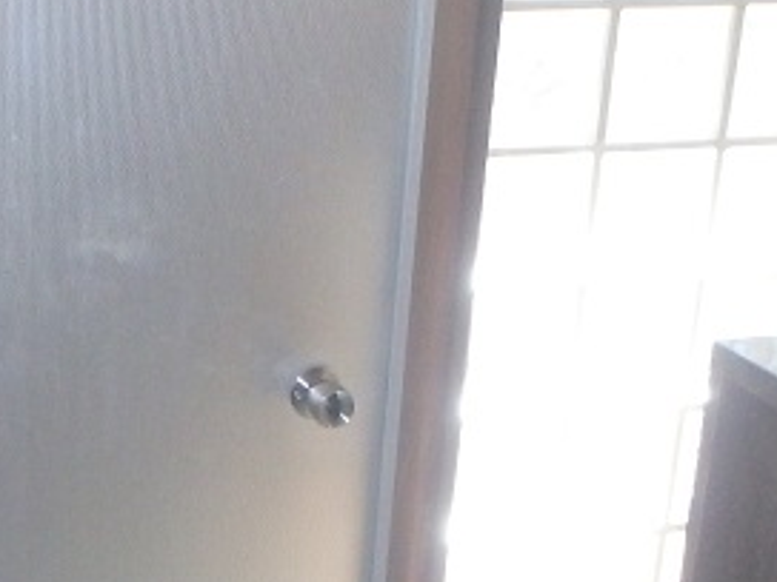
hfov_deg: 18.8
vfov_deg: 13.3
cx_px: 83
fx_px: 2312
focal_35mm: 103
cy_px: 961
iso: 400
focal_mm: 5
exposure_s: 1/30
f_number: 3.9
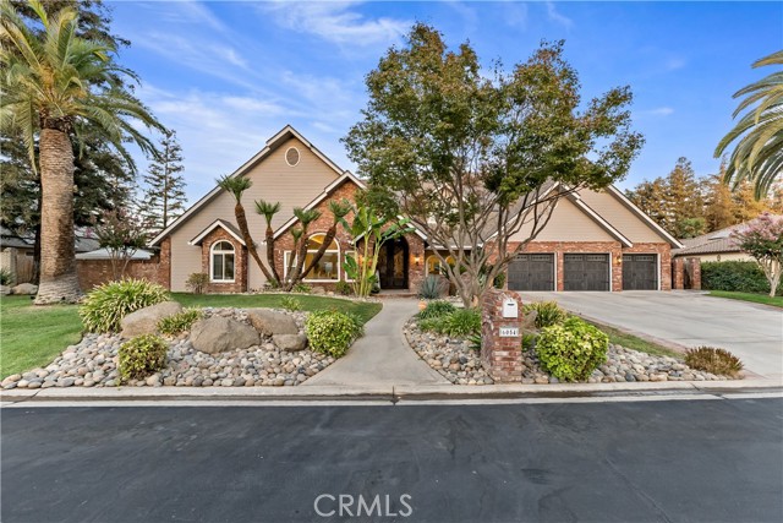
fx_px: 305
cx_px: 392
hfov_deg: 104.2
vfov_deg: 81.2
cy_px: 262
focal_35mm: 14
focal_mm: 14
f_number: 4
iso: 125
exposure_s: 1/60
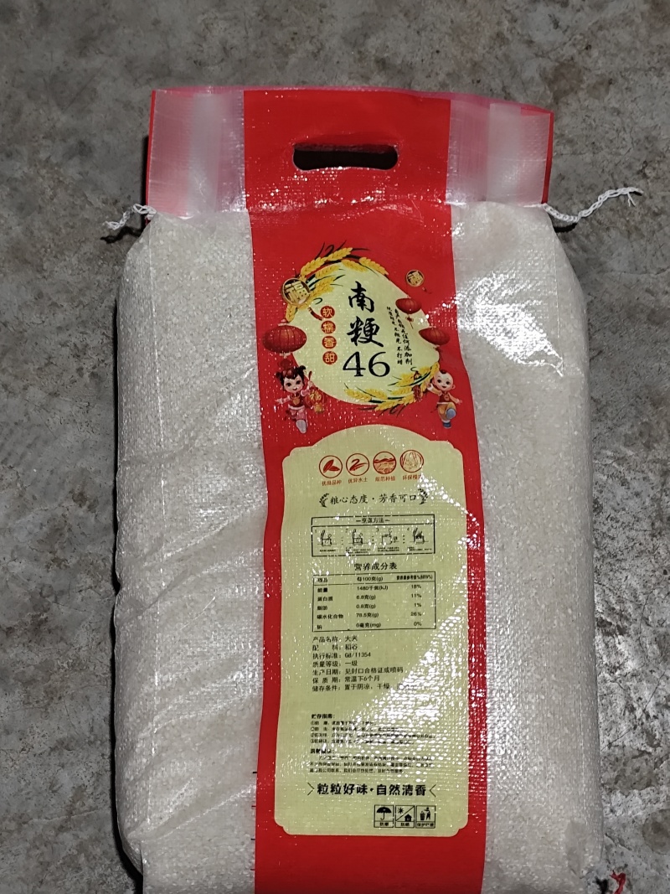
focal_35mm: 67
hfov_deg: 21.9
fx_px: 1729
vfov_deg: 29.0
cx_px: 335
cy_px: 447
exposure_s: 1/25
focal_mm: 6.14
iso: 400
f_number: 1.65
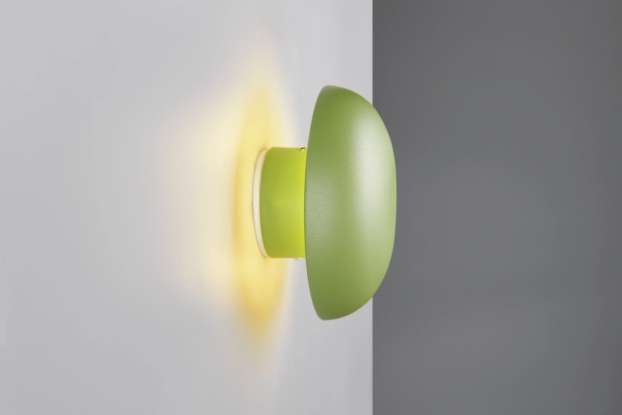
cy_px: 208
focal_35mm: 46
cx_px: 311
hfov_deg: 42.7
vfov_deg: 29.3
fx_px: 795
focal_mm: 46
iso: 100
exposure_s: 1
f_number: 13
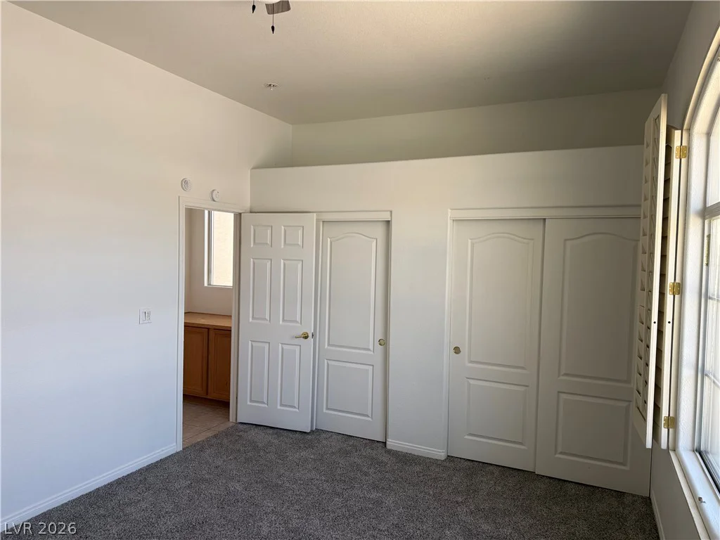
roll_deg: -1.1
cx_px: 360
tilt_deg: -1.4
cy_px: 270
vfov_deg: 56.8
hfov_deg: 71.6
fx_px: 499
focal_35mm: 24
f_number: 1.78
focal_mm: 6.76
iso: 200
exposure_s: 1/121
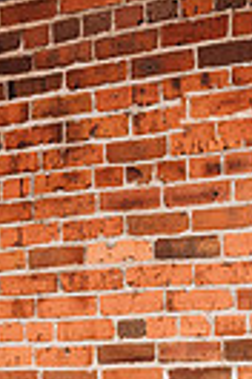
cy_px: 528
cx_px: 284
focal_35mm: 82
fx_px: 861
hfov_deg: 16.1
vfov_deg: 21.7
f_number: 2.2
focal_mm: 24
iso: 500
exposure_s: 1/160
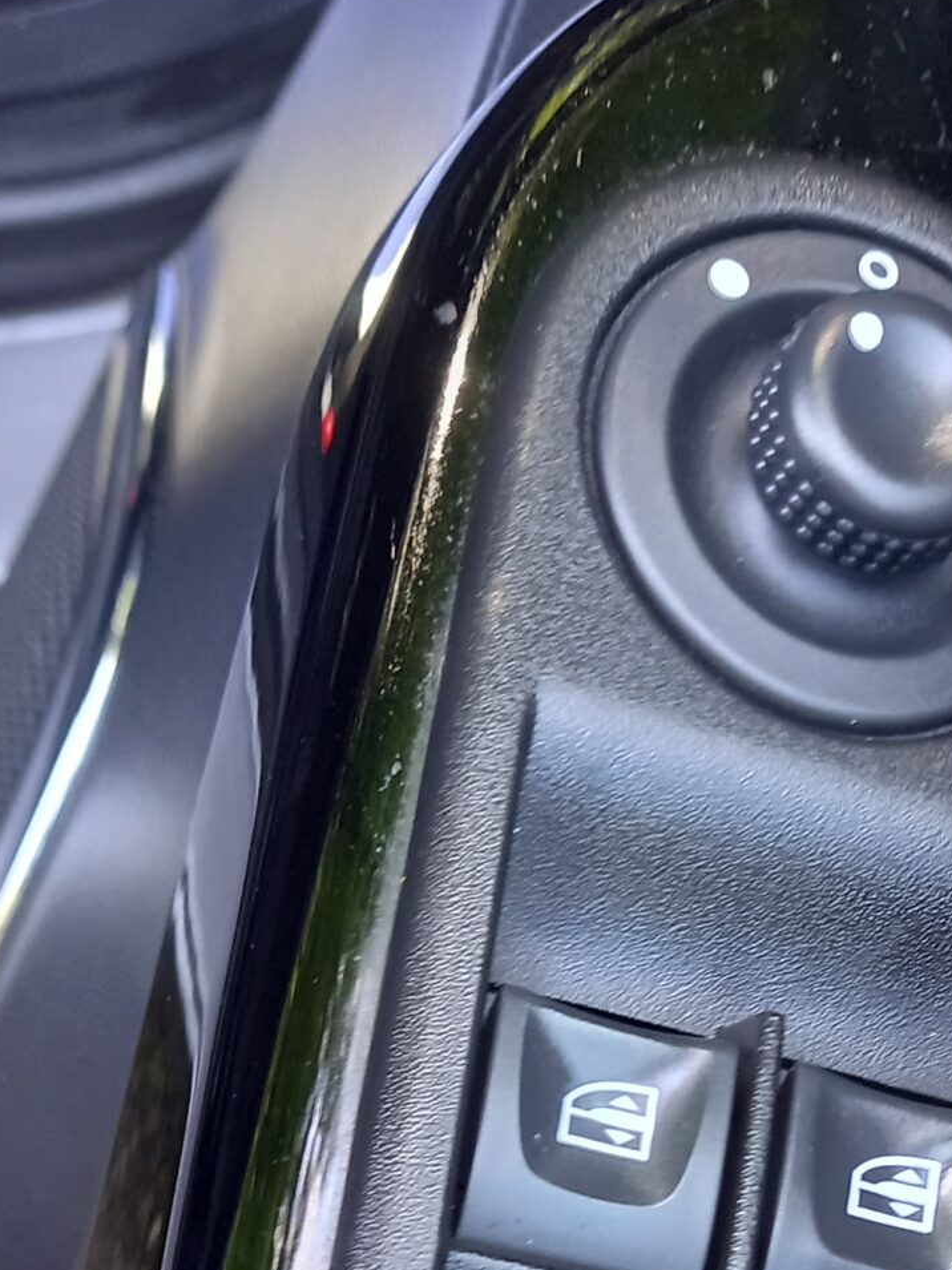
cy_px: 1407
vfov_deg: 26.6
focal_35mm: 67
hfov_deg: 21.5
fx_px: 2457
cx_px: 822
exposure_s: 1/40
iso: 160
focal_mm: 4.6
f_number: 2
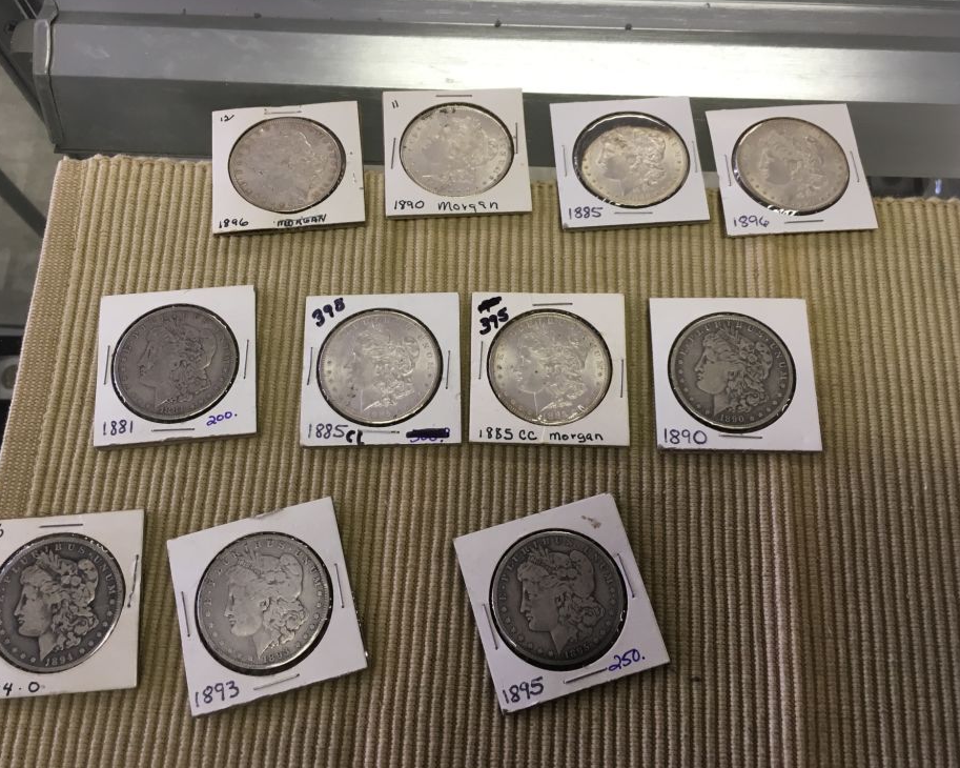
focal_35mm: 31
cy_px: 380
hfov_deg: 57.2
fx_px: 881
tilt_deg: -71.4
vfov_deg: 47.1
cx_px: 469
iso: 50
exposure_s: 1/30
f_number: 2.2
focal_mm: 4.15
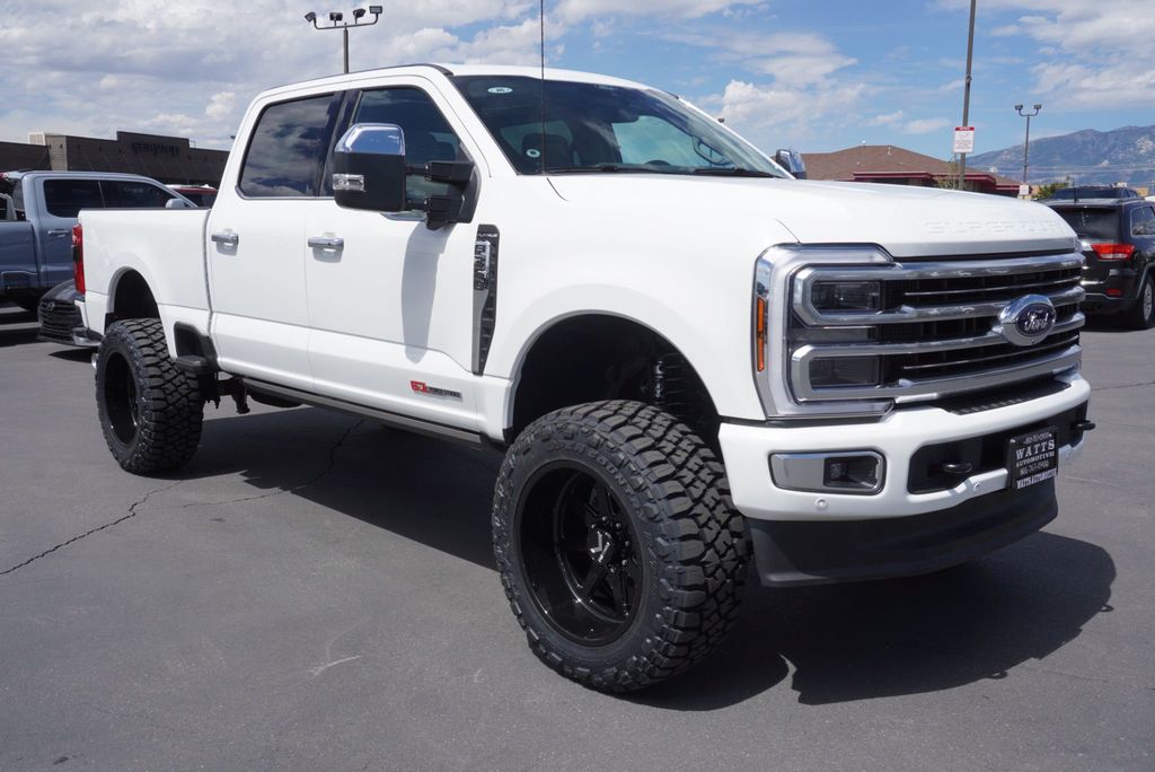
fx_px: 1059
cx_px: 578
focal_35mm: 33
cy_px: 386
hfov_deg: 57.2
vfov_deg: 40.0
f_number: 10
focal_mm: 22
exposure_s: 1/250
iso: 100
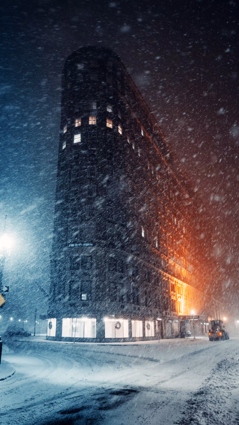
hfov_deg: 44.1
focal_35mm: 26
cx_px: 93
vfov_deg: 71.9
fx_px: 293
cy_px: 216
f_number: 2.8
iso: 1250
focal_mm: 24
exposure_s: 1/80
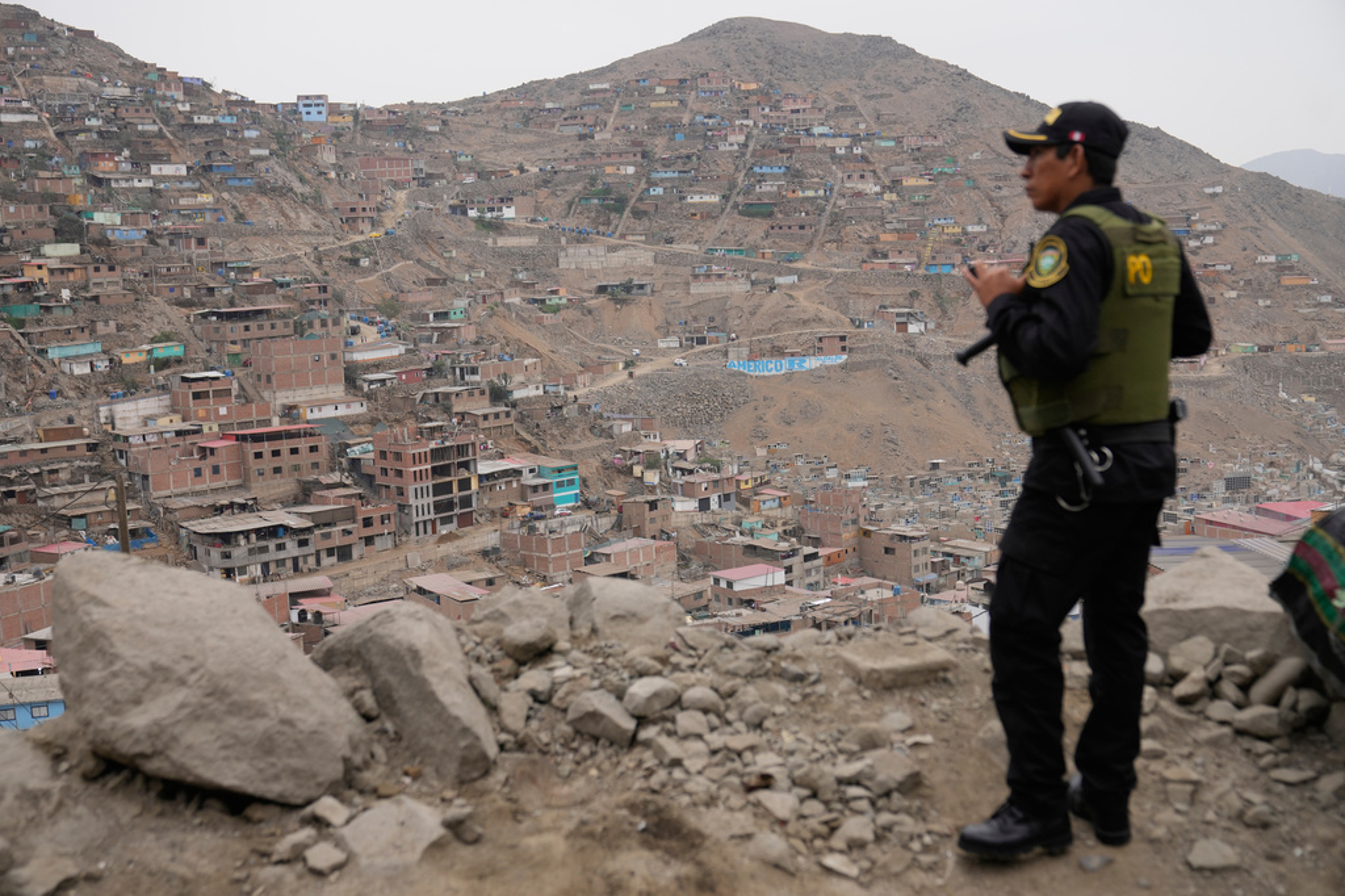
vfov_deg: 30.5
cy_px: 448
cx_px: 672
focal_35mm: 44
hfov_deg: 44.5
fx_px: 1643
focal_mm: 44
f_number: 3.5
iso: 400
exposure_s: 1/640
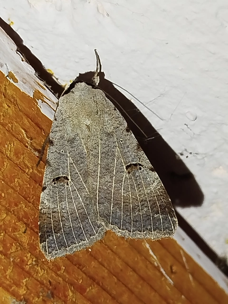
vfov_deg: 19.1
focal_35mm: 103
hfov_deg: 14.4
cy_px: 152
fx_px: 905
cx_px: 114
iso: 125
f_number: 1.7
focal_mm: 5.31
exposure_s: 1/50
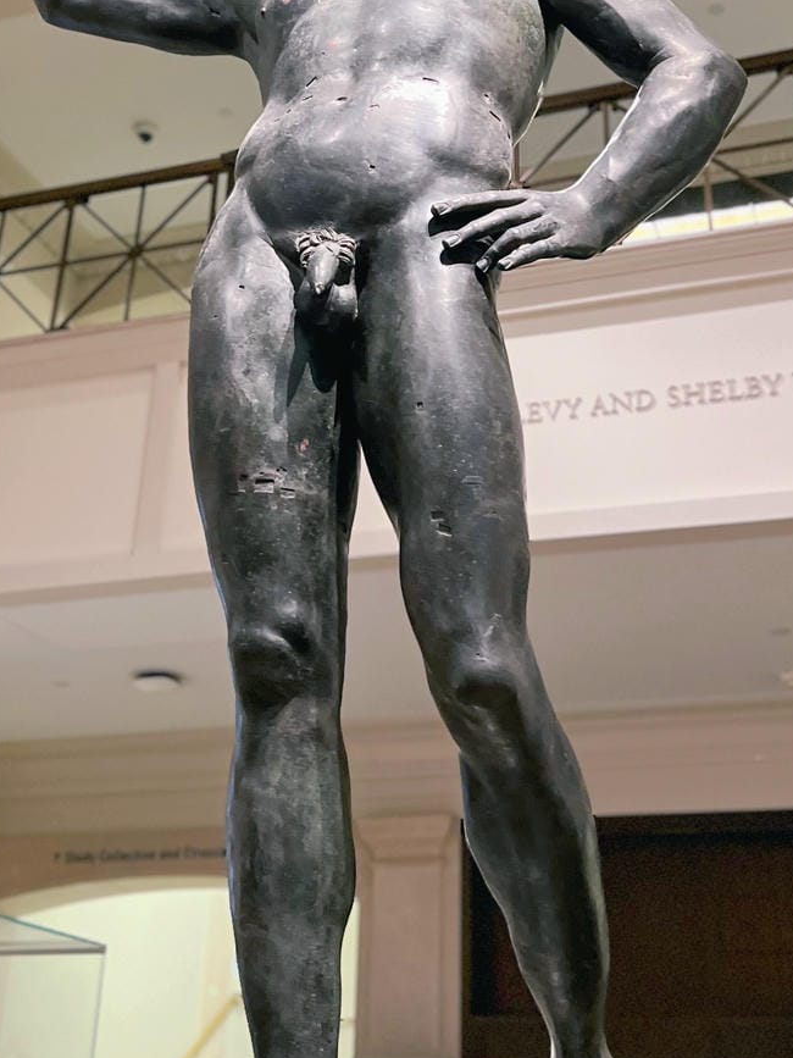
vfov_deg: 39.0
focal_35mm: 48
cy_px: 310
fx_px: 1467
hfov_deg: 30.3
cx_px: 392
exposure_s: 1/60
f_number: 1.5
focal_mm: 5.7
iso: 400
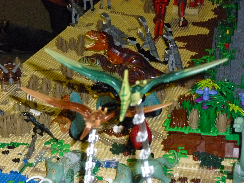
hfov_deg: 17.1
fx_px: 811
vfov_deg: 12.9
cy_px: 92
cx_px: 122
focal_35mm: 115
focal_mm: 20.6
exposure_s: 1/60
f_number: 5.6
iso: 800
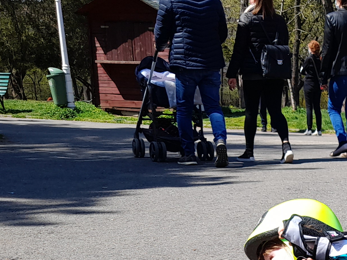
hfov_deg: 21.9
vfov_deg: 17.0
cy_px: 330
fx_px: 822
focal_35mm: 82
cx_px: 426
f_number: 2
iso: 20
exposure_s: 1/489
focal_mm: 4.6
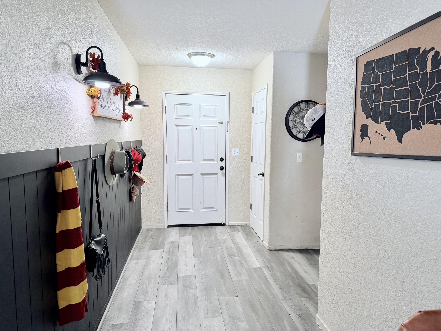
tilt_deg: -5.0
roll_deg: -0.7
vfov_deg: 56.8
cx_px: 220
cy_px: 166
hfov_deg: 71.6
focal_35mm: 24
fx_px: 306
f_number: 1.78
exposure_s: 1/60
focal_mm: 6.76
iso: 200
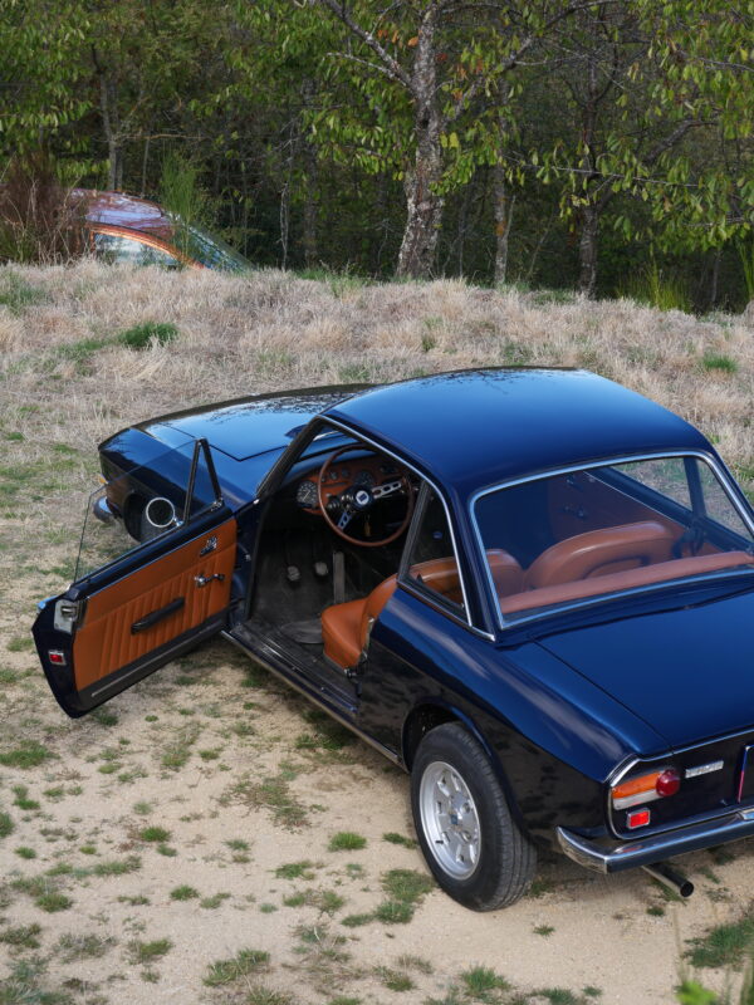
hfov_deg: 15.7
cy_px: 502
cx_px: 377
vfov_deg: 20.9
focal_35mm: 94
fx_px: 2730
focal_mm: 47
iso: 200
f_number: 7.1
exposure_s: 1/250
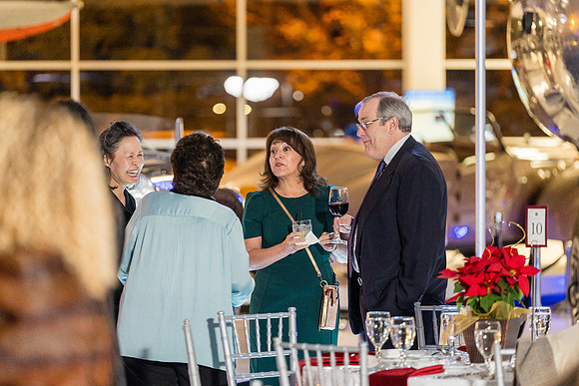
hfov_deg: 11.4
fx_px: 2896
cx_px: 290
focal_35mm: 180
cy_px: 193
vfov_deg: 7.6
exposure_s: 1/250
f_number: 2.8
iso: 3200
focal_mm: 180
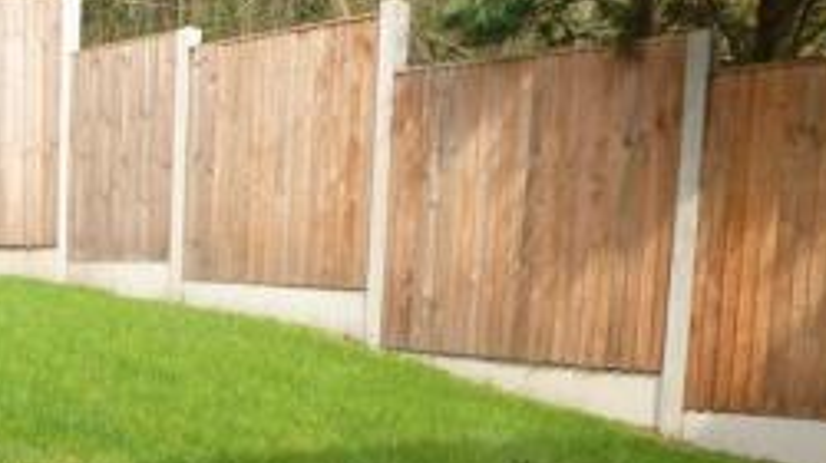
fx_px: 1335
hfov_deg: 32.7
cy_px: 521
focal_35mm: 61
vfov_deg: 18.8
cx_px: 89
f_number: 4
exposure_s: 1/125
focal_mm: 4.3
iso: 100
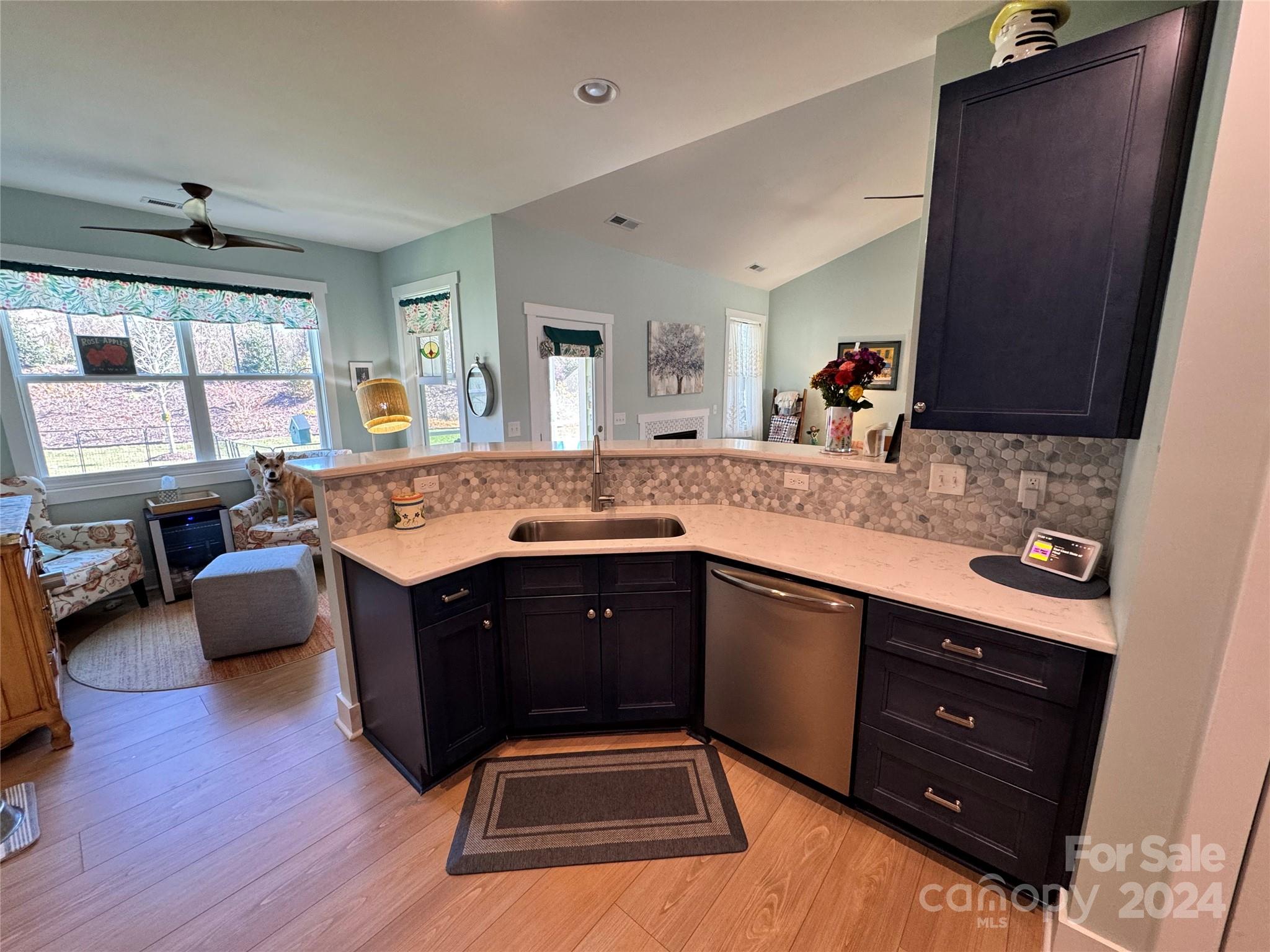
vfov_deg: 85.7
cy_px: 476
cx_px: 635
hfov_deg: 102.1
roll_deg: +0.5
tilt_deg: -11.1
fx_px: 514
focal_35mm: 14
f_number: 2.2
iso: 200
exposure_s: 1/60
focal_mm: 2.22
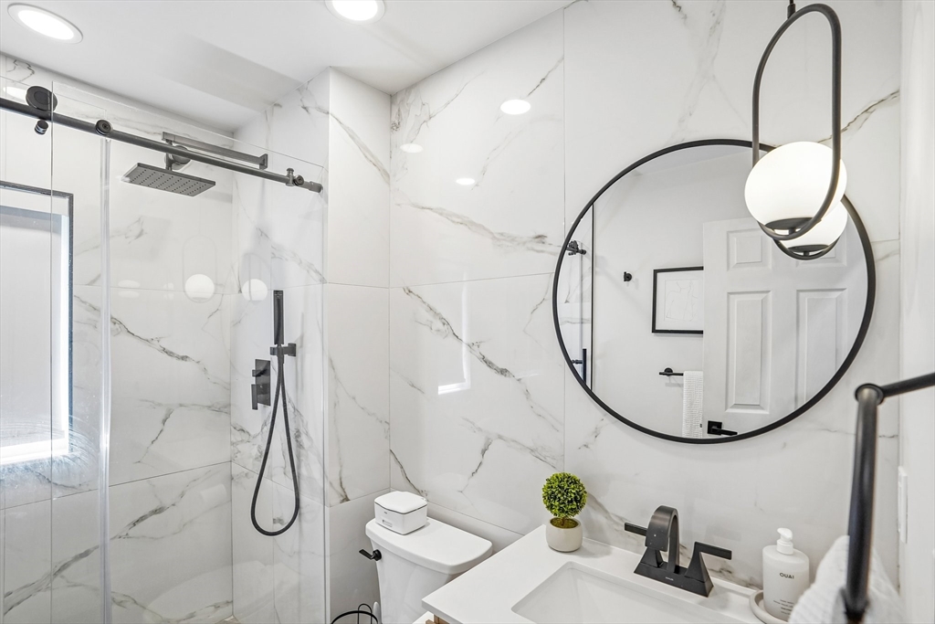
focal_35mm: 16
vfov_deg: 73.8
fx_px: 416
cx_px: 468
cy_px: 312
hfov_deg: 96.7
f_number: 8
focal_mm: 16
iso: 500
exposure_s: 1/30
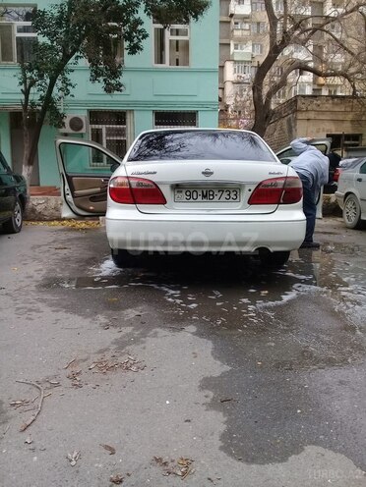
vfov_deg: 58.4
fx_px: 437
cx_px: 183
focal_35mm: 31
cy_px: 244
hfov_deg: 45.4
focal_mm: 3.3
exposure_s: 1/131
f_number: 2.2
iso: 50
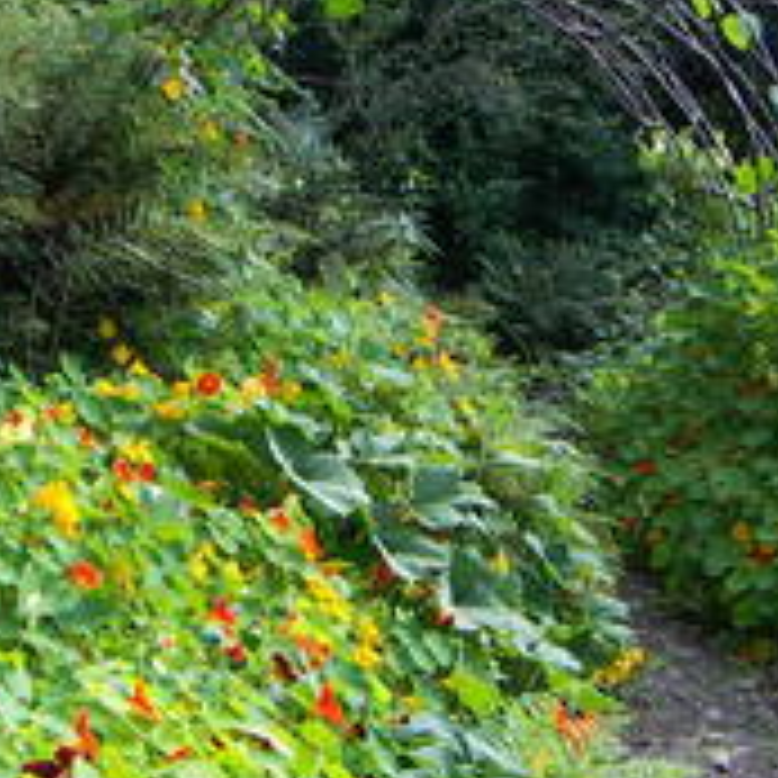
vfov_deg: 21.4
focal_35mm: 81
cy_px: 360
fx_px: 2060
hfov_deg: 21.4
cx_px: 432
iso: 50
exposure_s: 1/250
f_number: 2.8
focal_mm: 4.7
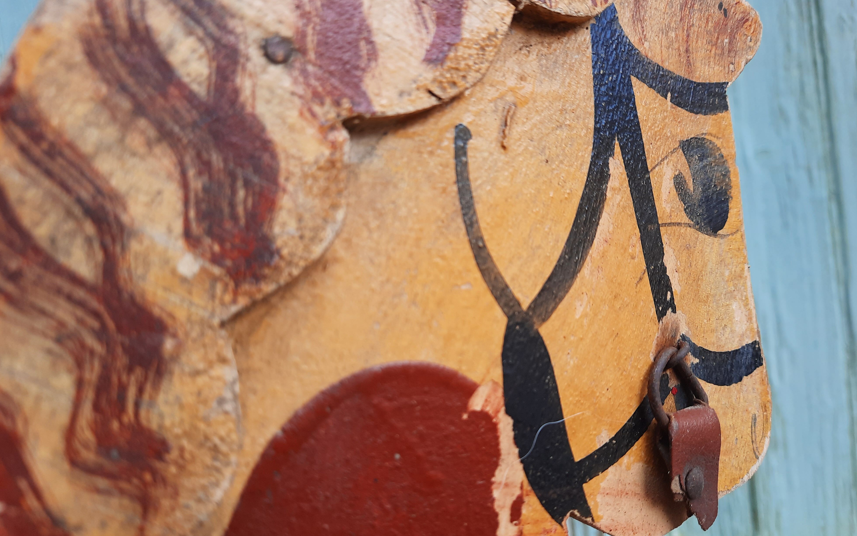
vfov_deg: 46.0
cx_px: 433
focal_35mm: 27
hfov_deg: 68.4
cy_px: 285
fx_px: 631
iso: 32
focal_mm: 4.6
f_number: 2
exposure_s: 1/151
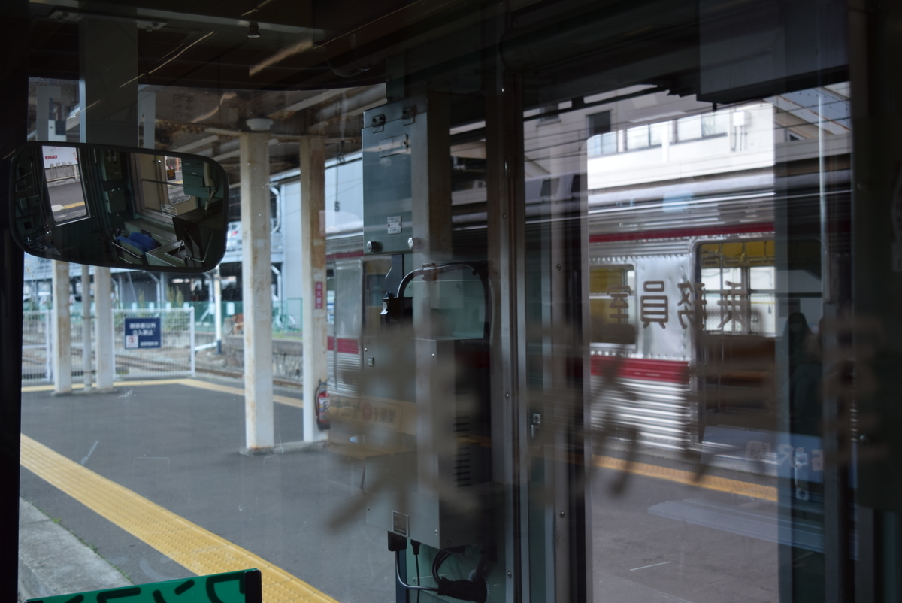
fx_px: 1091
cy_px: 302
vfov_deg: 30.9
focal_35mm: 44
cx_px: 451
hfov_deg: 44.9
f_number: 4.2
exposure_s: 1/125
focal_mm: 29
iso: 100
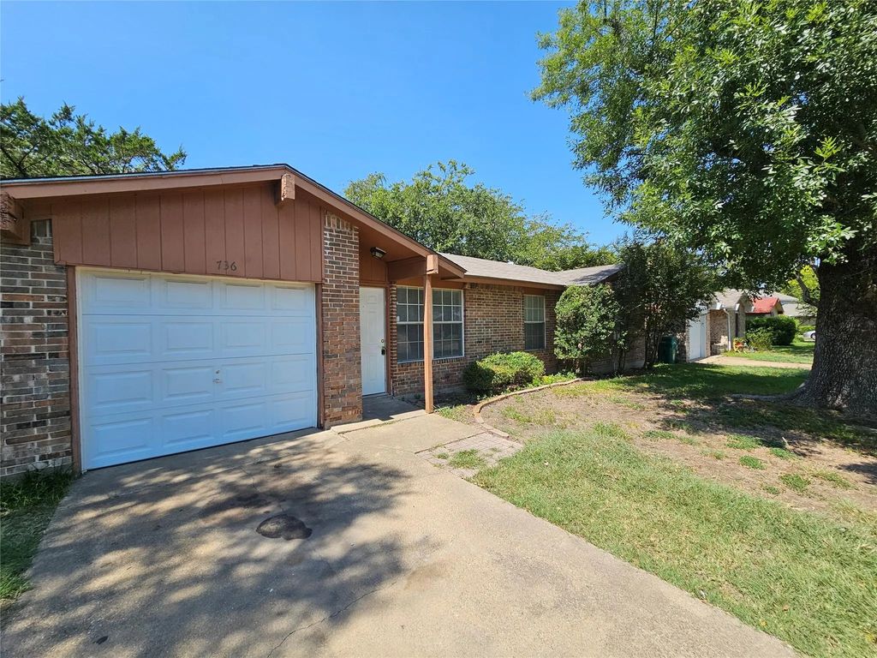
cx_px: 438
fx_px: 329
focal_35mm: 13
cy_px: 329
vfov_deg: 89.9
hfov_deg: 106.2
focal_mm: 2.2
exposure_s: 1/1465
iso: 50
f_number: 2.2
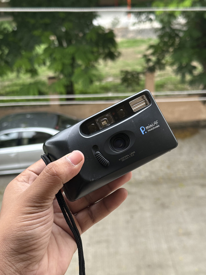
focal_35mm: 48
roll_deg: +1.7
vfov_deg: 39.7
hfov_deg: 30.3
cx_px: 103
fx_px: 381
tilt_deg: -26.2
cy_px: 138
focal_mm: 6.76
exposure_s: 1/122
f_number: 1.78
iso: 50
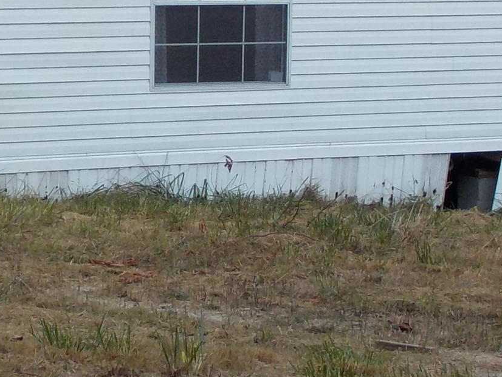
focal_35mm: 138
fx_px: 2002
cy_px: 123
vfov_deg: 10.7
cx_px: 206
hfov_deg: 14.3
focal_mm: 5.2
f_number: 3.7
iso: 125
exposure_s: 1/250
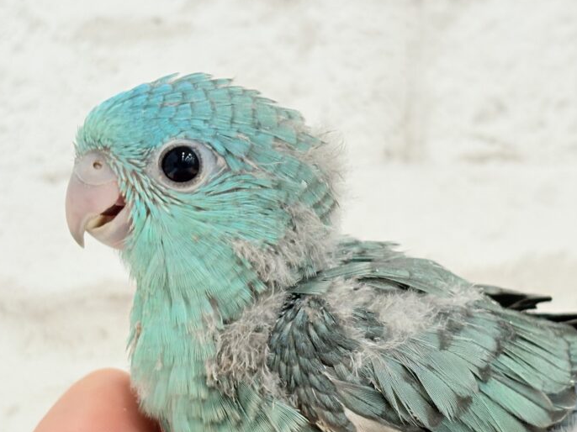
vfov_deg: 16.2
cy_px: 247
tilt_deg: -3.2
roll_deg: +0.9
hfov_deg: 21.5
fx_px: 1516
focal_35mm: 91
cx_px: 332
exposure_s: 1/50
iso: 50
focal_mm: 5.96
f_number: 1.6
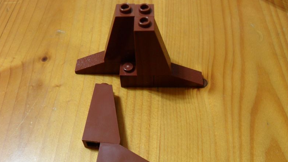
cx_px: 144
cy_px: 85
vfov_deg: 30.4
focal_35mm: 39
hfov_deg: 51.6
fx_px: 298
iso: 200
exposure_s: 1/10
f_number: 2.8
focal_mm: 6.2
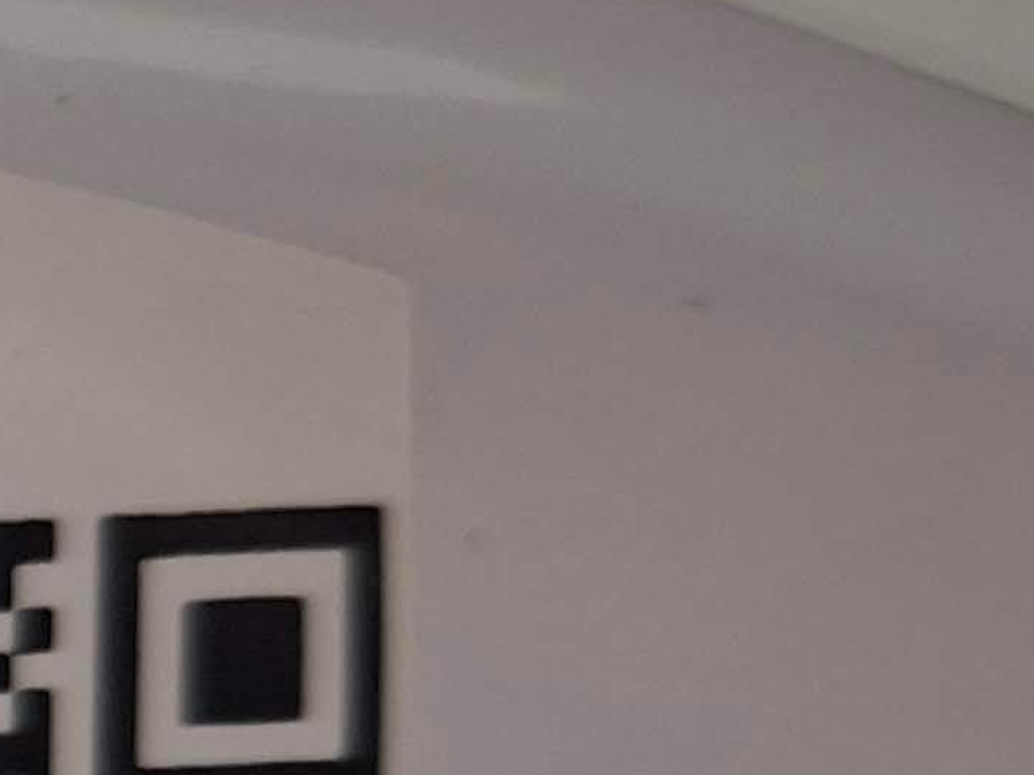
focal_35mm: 130
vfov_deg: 11.1
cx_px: -1772
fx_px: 3883
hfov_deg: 11.3
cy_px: 1001
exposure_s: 1/25
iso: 500
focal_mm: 5.54
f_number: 1.8
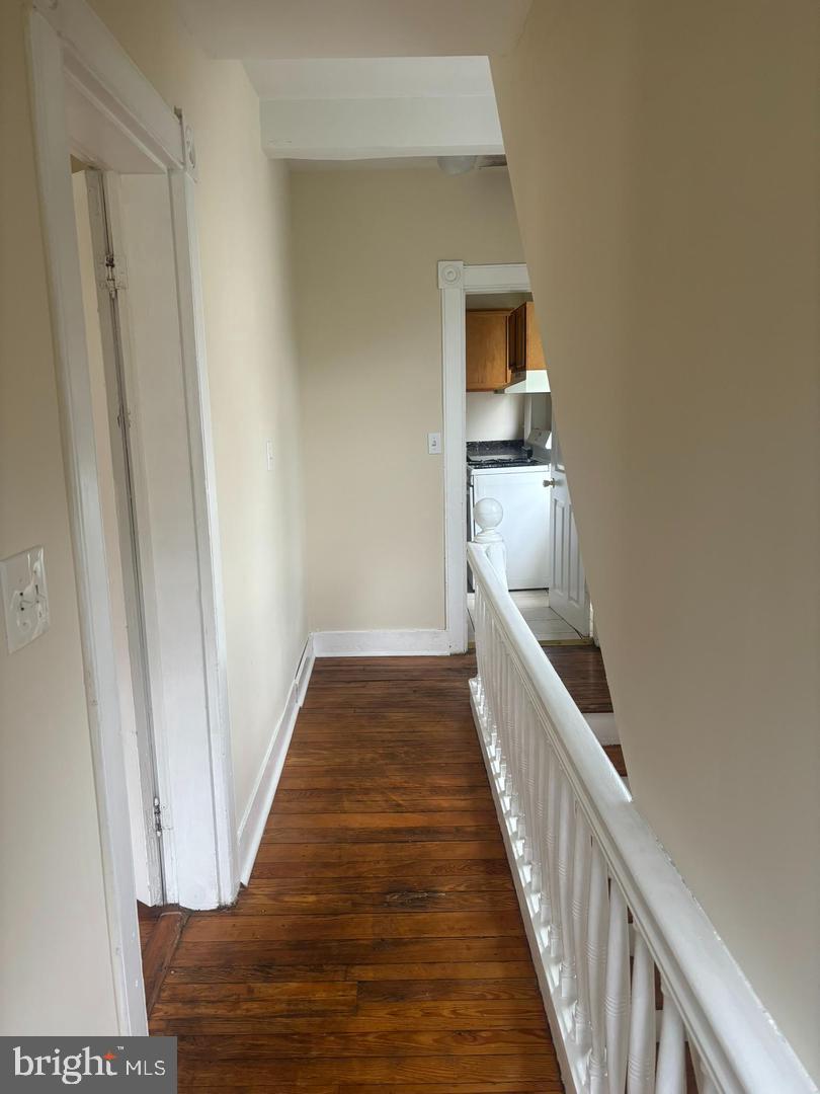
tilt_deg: -11.2
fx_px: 821
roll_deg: +0.7
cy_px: 547
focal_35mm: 26
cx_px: 410
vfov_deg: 67.3
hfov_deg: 53.1
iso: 125
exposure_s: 1/119
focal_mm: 5.96
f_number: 1.6
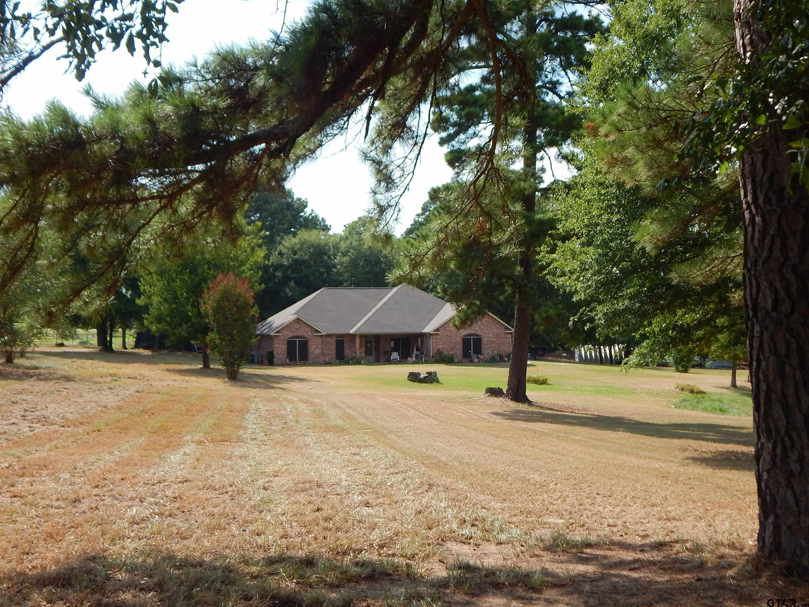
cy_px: 304
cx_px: 404
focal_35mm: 43
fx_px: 1005
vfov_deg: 33.6
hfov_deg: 43.9
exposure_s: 1/800
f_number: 3.6
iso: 125
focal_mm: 7.7
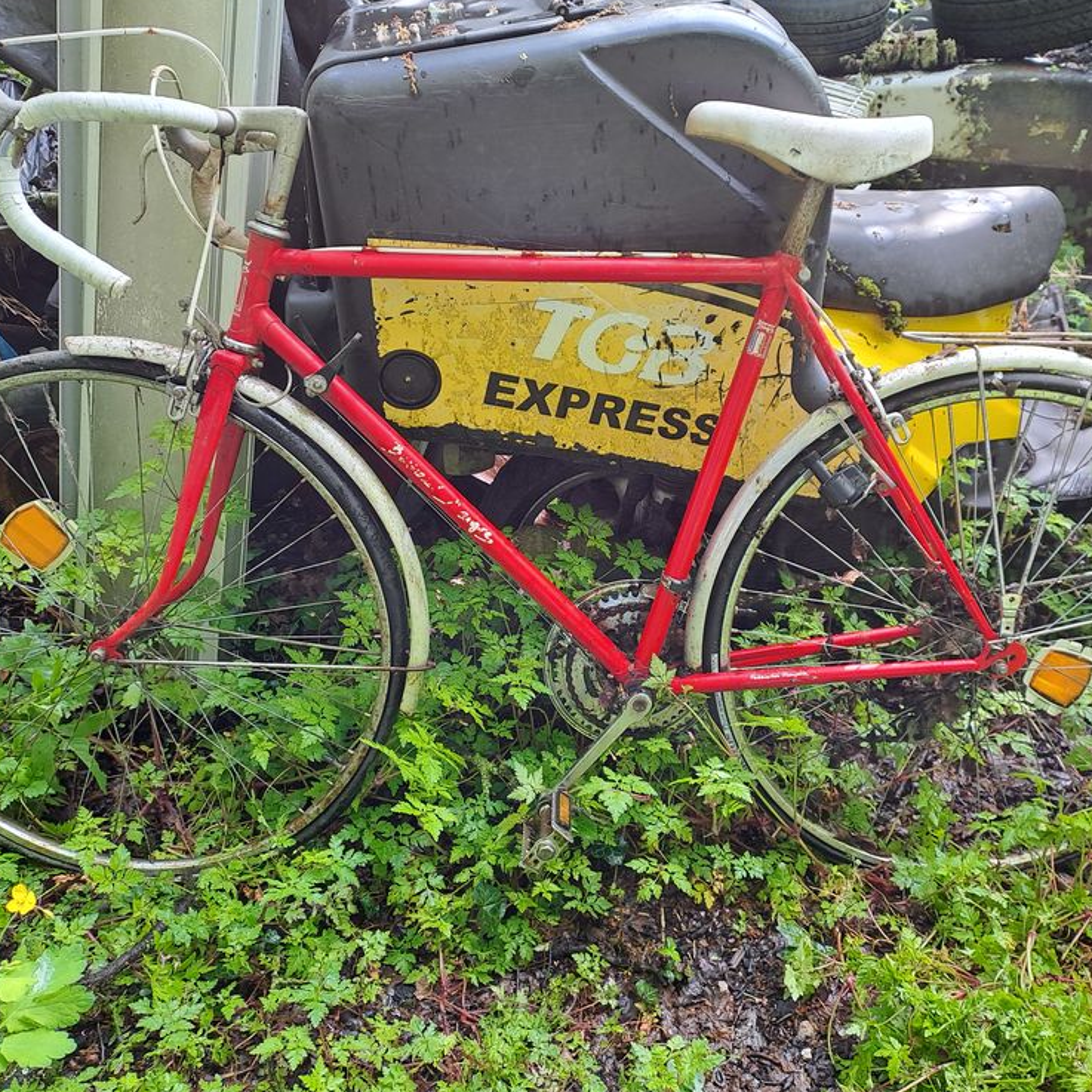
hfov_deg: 54.0
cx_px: 582
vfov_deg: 54.0
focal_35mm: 30
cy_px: 544
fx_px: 1071
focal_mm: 4.65
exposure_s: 1/100
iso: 64
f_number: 1.8
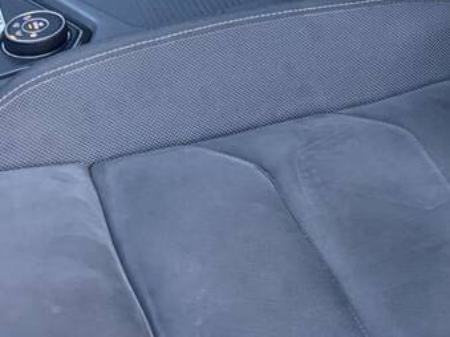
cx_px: 605
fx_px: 1105
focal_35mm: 85
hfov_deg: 20.7
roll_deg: +0.0
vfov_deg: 15.3
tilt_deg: -25.8
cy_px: -244
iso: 500
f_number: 1.78
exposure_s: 1/56
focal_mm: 6.76
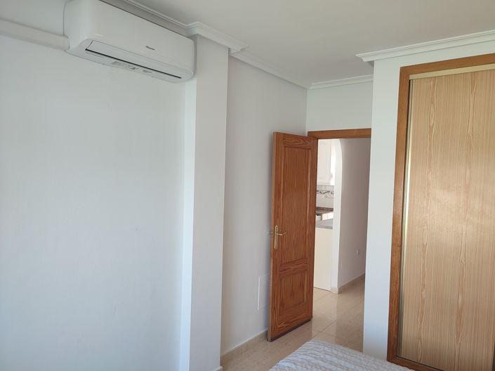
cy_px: 186
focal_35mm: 25
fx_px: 357
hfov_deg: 69.4
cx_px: 248
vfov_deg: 54.8
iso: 220
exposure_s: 1/50
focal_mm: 6.04
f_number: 1.9
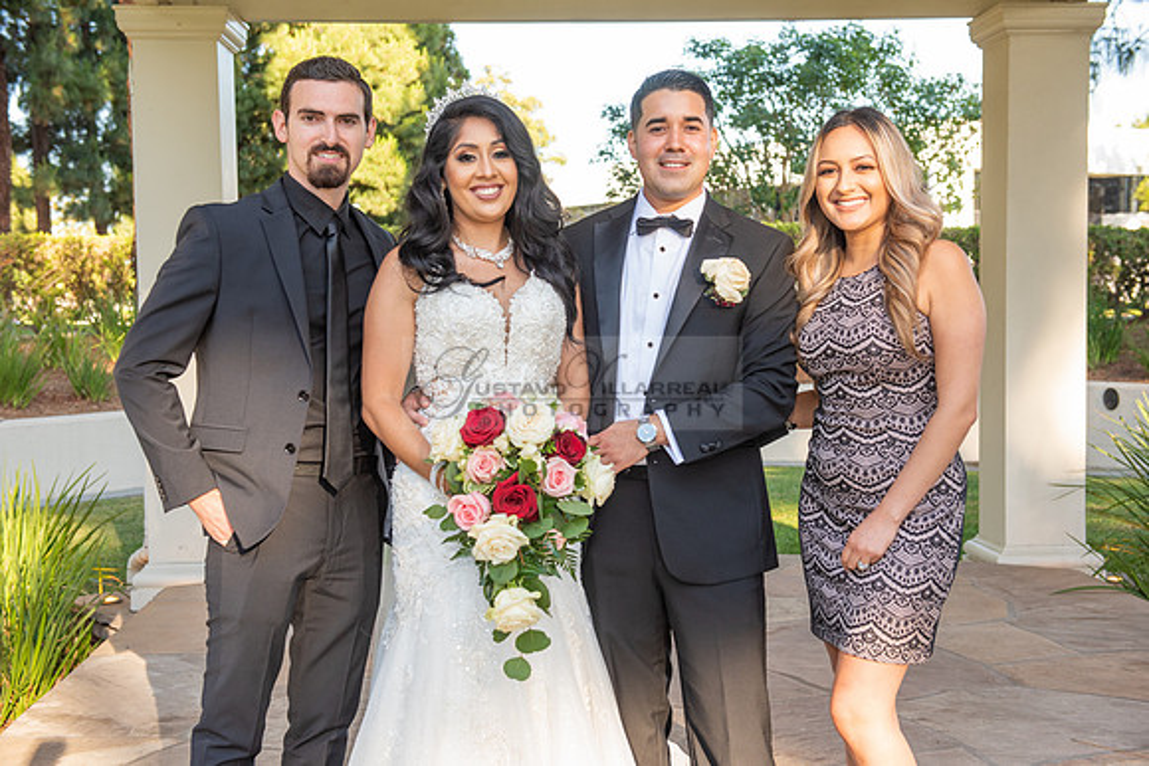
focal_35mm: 50
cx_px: 574
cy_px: 383
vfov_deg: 26.9
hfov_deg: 39.4
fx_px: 1605
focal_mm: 48
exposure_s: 1/200
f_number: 5.6
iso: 400
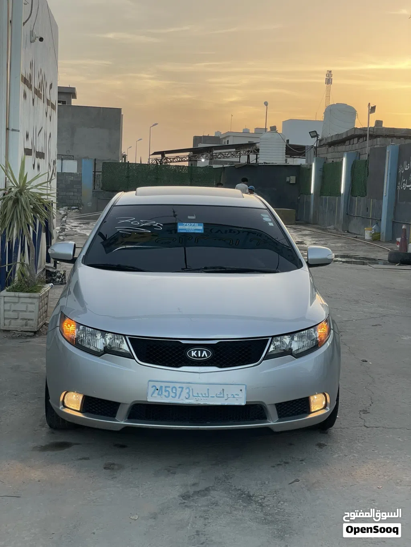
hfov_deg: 28.0
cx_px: 206
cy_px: 274
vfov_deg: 36.8
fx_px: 823
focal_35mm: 52
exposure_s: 1/102
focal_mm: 6
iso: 25
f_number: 2
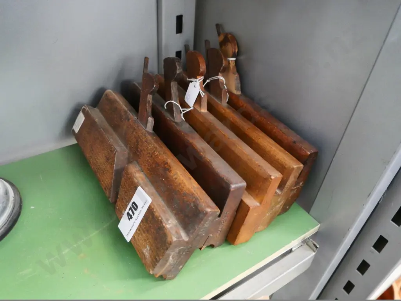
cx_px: 200
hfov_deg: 63.4
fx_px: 324
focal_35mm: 28
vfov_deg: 49.7
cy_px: 150
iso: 6400
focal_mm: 14
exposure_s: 1/160
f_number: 3.6
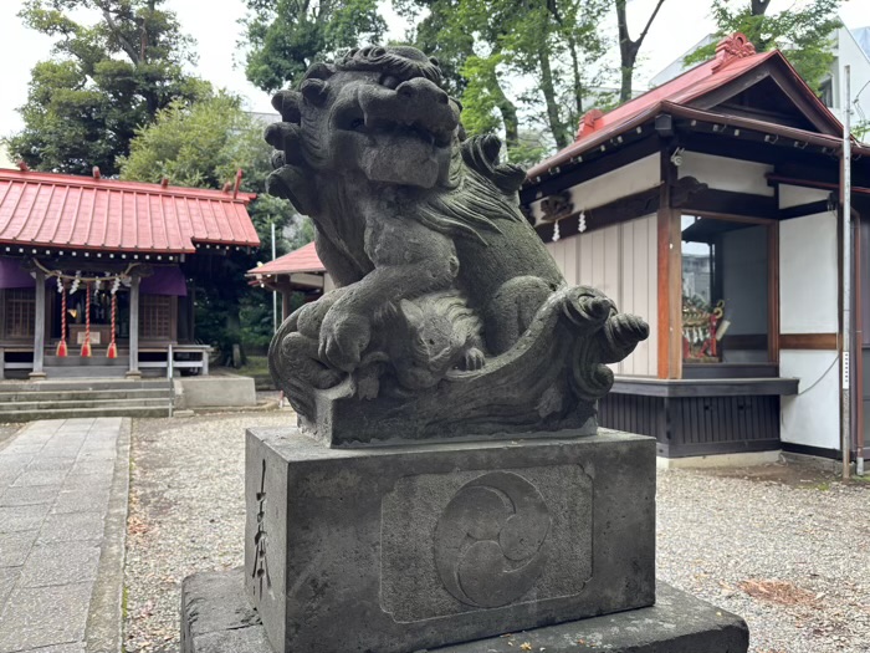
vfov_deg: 53.1
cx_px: 435
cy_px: 326
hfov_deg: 67.3
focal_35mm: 26
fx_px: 653
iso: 64
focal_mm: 5.96
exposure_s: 1/121
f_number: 1.6
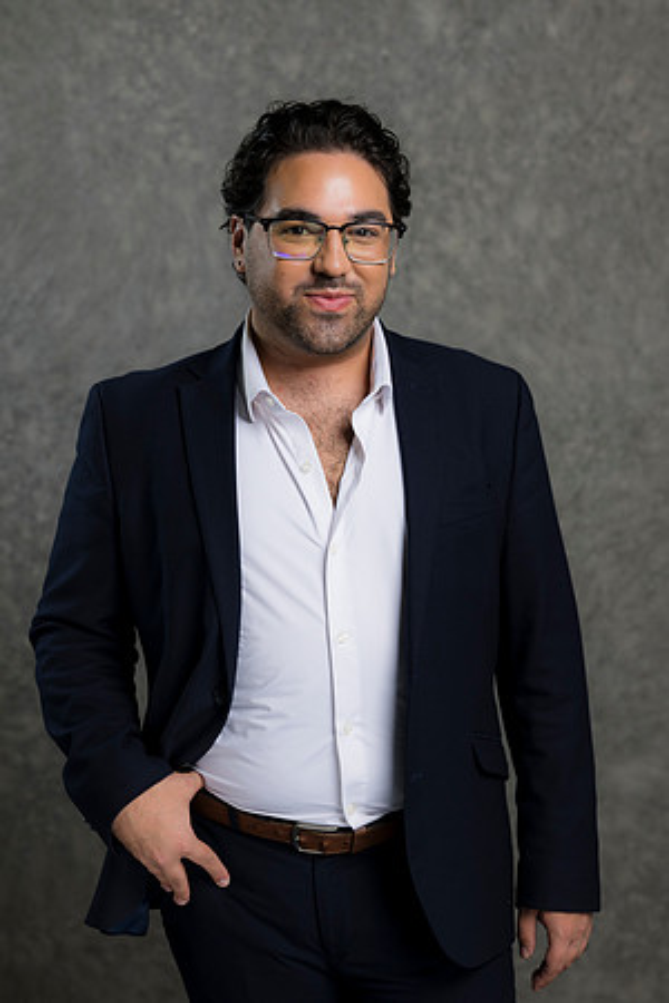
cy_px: 502
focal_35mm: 85
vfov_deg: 23.9
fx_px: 2369
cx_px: 334
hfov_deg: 16.1
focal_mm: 85
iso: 125
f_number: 5
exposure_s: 1/200
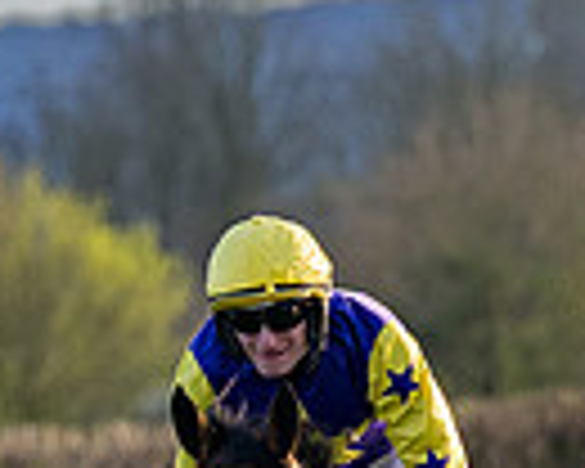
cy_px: 860
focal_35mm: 1442
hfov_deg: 1.3
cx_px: -760
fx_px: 24966
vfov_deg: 1.1
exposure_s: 1/1000
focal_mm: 175
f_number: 4
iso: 400
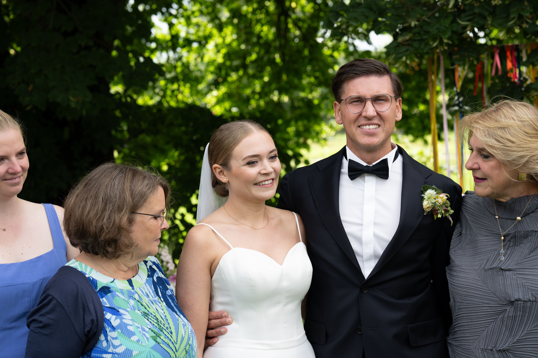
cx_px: 269
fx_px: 1270
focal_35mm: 85
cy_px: 179
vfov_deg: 16.1
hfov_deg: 23.9
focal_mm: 85
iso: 160
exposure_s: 1/160
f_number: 5.6
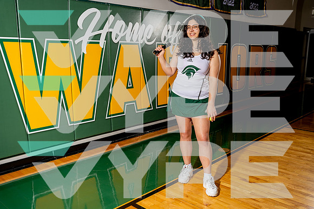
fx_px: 297
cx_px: 157
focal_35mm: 34
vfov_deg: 38.9
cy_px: 104
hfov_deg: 55.8
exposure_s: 1/250
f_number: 6.3
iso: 100
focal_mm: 34
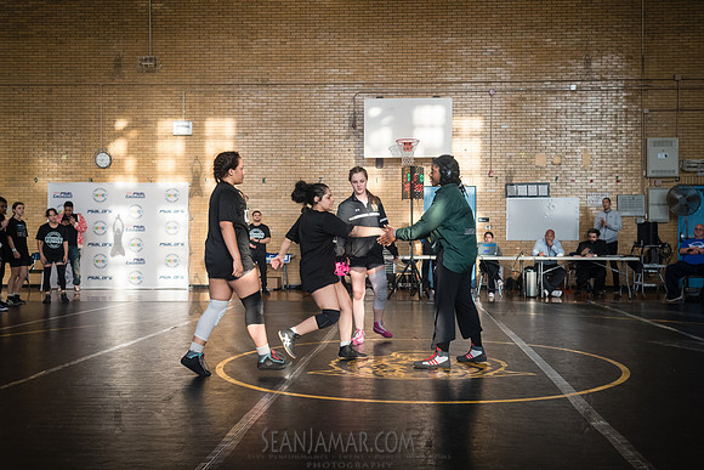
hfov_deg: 49.5
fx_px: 763
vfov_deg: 34.2
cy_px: 245
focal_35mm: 39
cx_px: 381
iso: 1600
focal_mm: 35
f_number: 5
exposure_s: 1/320
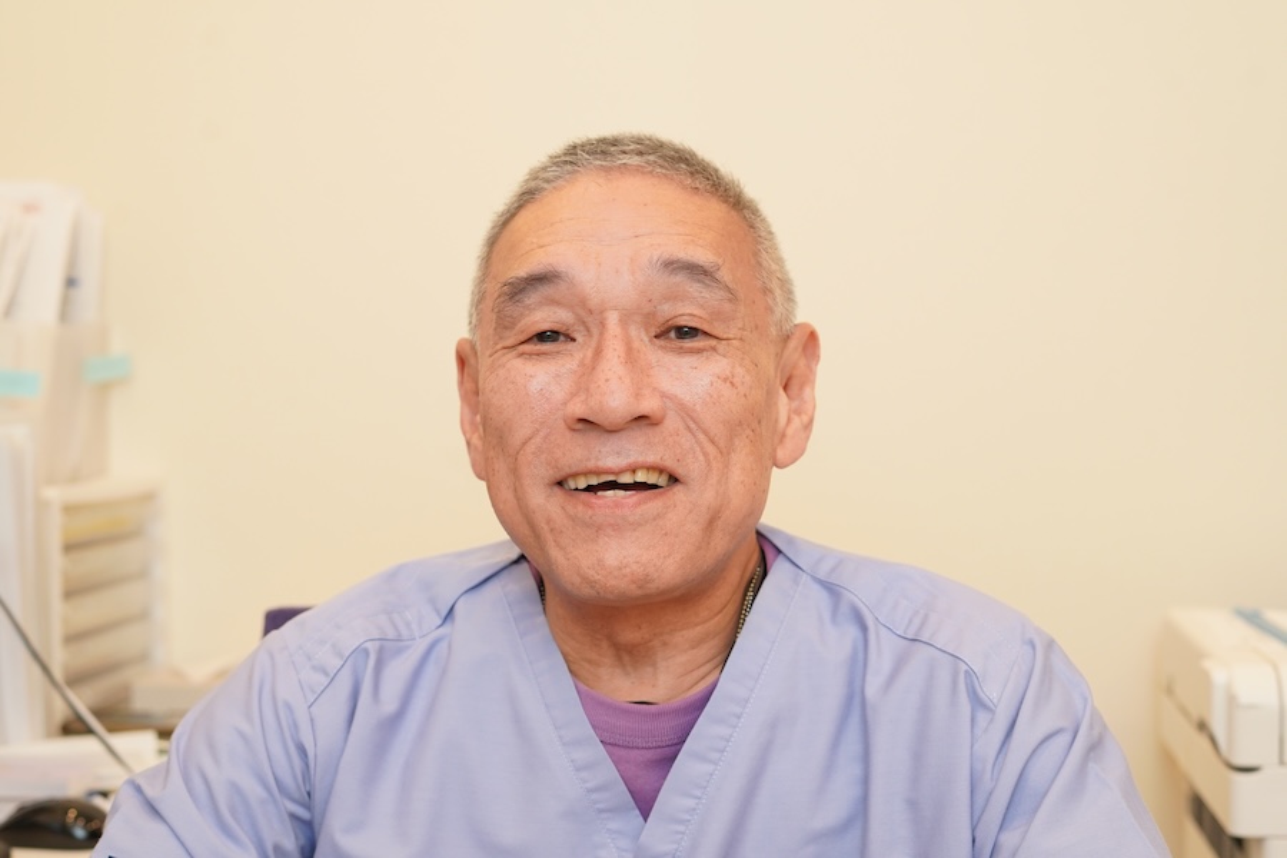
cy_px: 429
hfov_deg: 39.6
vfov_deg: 27.0
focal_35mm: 50
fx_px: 1787
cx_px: 644
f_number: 4
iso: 1250
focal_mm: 50
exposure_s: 1/160
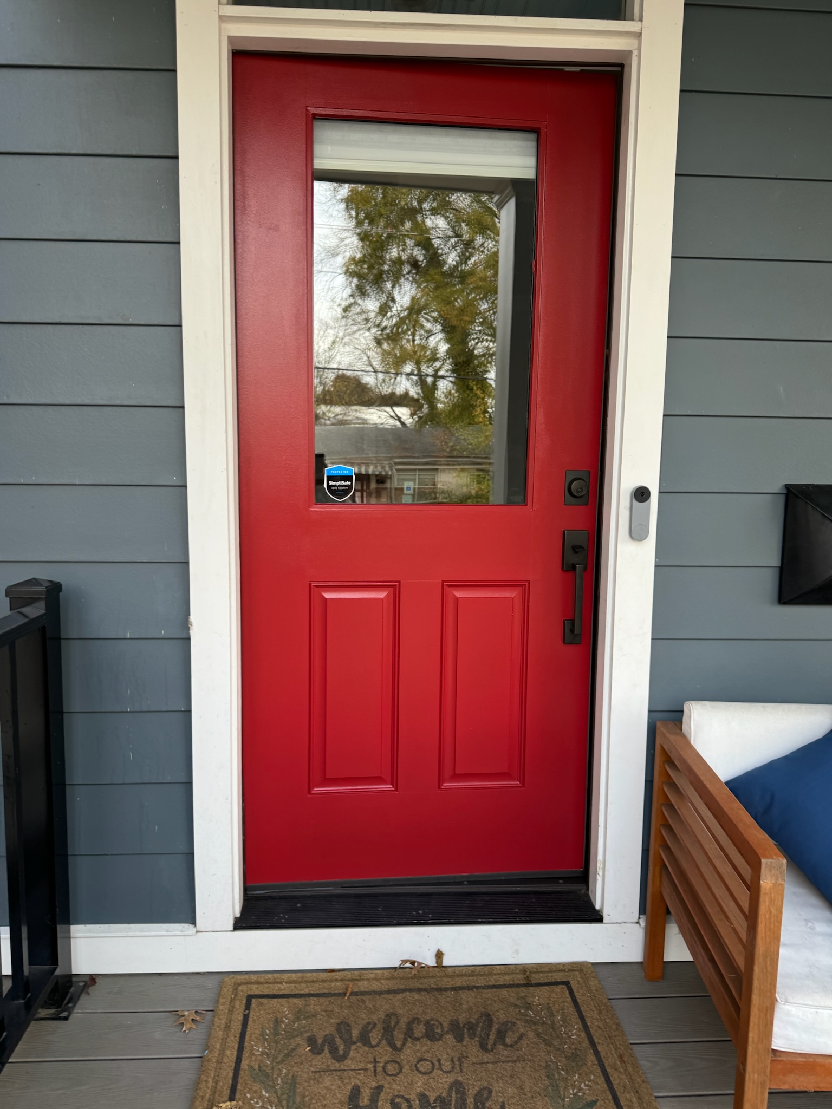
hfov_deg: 56.8
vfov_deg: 71.6
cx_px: 416
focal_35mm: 24
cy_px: 554
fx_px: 769
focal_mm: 6.76
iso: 64
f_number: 1.78
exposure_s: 1/121
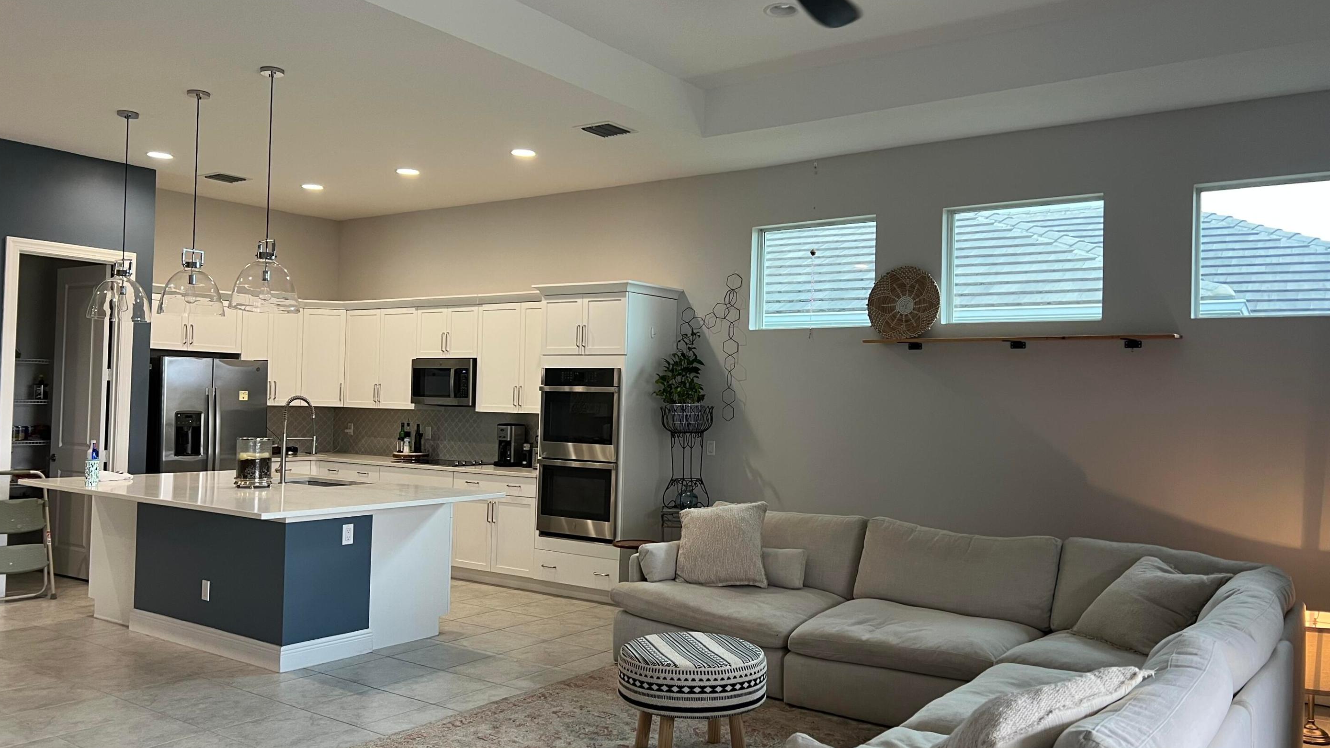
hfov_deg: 66.1
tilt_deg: +1.6
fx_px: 1023
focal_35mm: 29
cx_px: 675
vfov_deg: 40.2
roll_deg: -1.3
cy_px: 380
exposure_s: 1/60
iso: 100
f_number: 1.5
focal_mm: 5.7
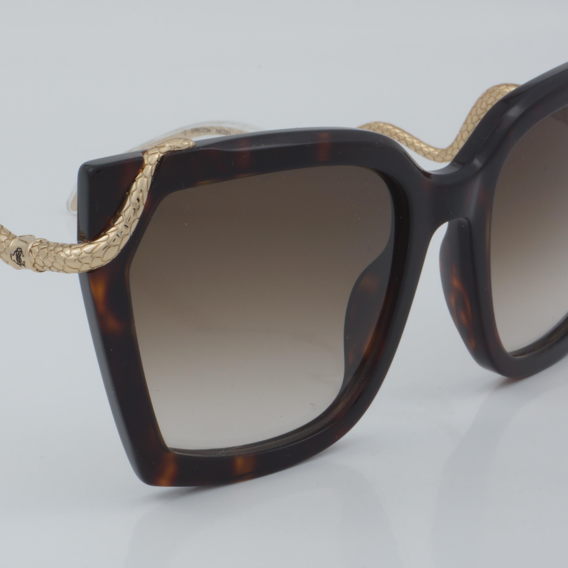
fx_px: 2098
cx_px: 172
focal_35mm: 113
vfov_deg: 15.4
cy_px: 266
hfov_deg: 15.4
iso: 100
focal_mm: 50
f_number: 32
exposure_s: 1/4
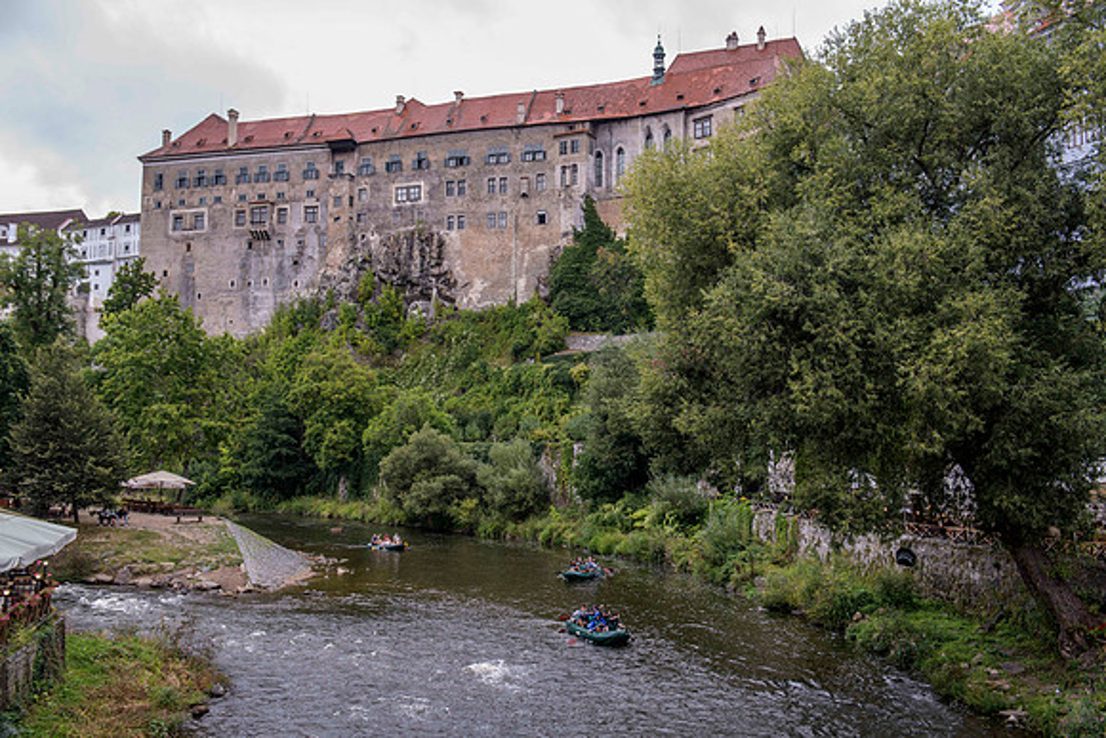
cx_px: 553
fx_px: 1075
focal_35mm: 35
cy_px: 369
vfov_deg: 37.9
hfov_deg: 54.4
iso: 220
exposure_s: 1/80
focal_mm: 35
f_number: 5.6
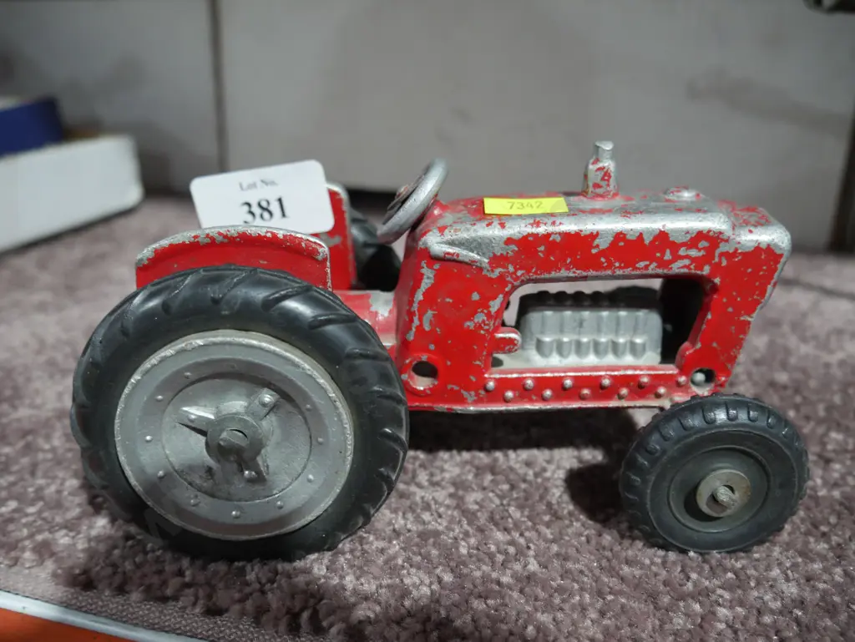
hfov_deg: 63.4
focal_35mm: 28
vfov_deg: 49.8
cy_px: 321
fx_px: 692
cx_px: 428
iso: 1000
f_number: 3.5
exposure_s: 1/60
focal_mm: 14
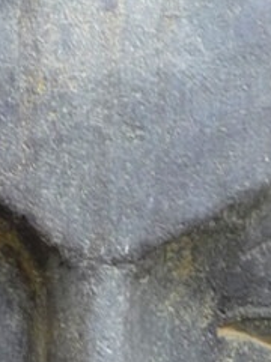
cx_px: 93
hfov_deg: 7.9
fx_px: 1957
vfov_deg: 10.5
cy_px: 312
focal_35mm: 187
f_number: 4.1
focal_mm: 7.6
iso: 125
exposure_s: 1/30
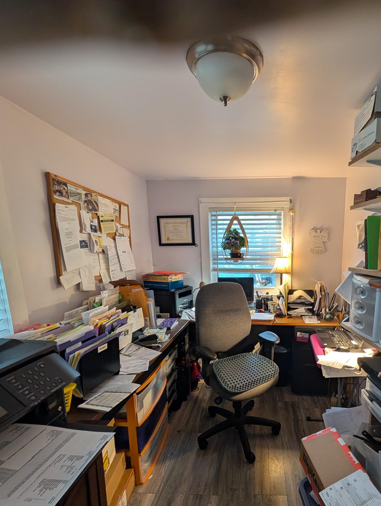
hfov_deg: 72.7
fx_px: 249
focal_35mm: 17
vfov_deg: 90.1
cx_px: 252
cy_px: 298
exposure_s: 1/40
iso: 61
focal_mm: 2.02
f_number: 1.7
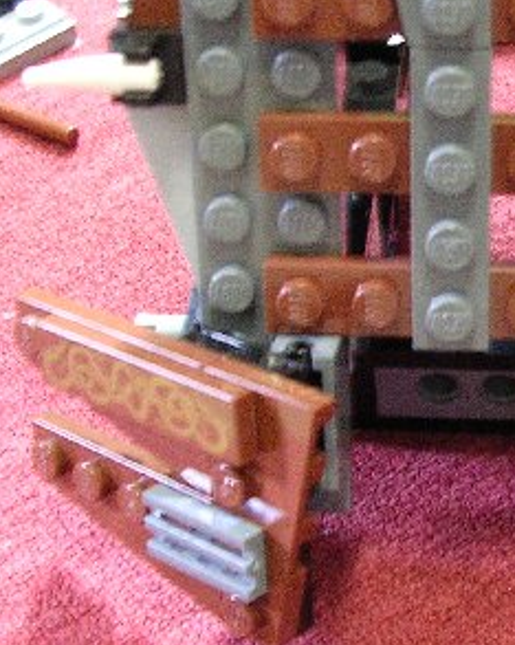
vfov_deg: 23.6
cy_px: 332
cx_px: 506
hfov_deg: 18.5
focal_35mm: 81
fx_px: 1545
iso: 400
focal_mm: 5.8
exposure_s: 1/2.7
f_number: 2.8
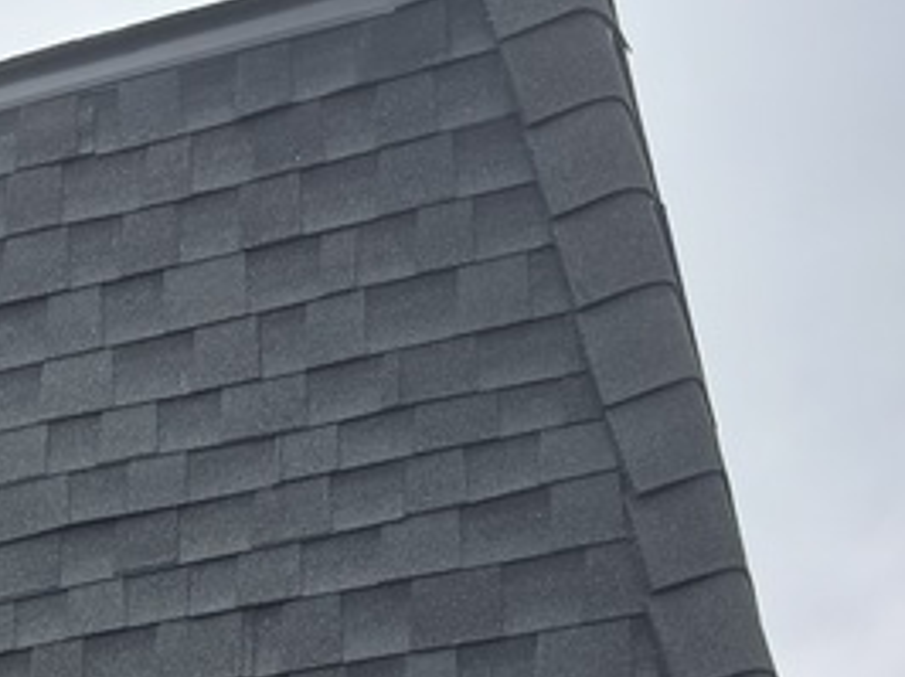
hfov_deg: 13.7
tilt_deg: +10.8
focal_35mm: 130
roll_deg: -1.6
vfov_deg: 10.0
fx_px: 3396
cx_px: -667
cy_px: 1616
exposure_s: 1/1151
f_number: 1.78
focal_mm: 6.76
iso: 80
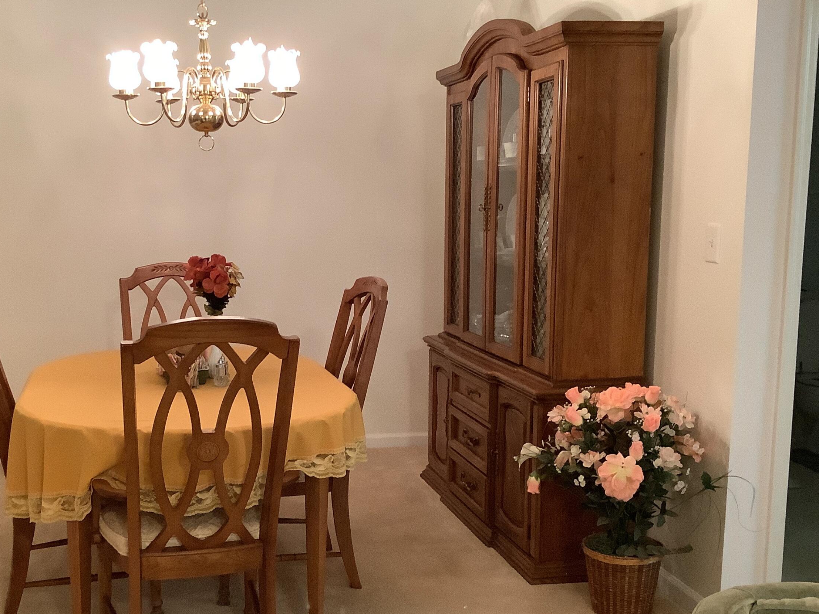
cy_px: 343
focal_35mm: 42
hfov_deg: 44.3
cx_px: 290
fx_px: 994
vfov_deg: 34.3
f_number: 2.4
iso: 320
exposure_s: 1/40
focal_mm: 3.3
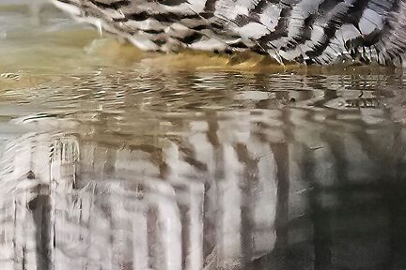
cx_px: 337
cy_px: 17
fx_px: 9202
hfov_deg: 2.5
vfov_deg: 1.7
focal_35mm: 816
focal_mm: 147
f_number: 4
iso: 3200
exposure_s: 1/2500
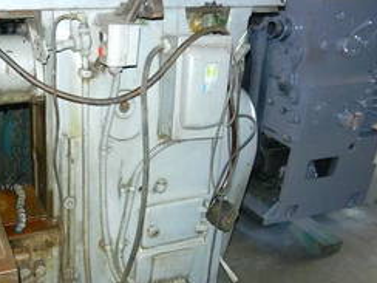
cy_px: 169
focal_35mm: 41
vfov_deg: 35.0
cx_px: 96
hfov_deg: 44.3
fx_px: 447
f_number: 3.5
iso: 280
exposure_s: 1/30
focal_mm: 4.5
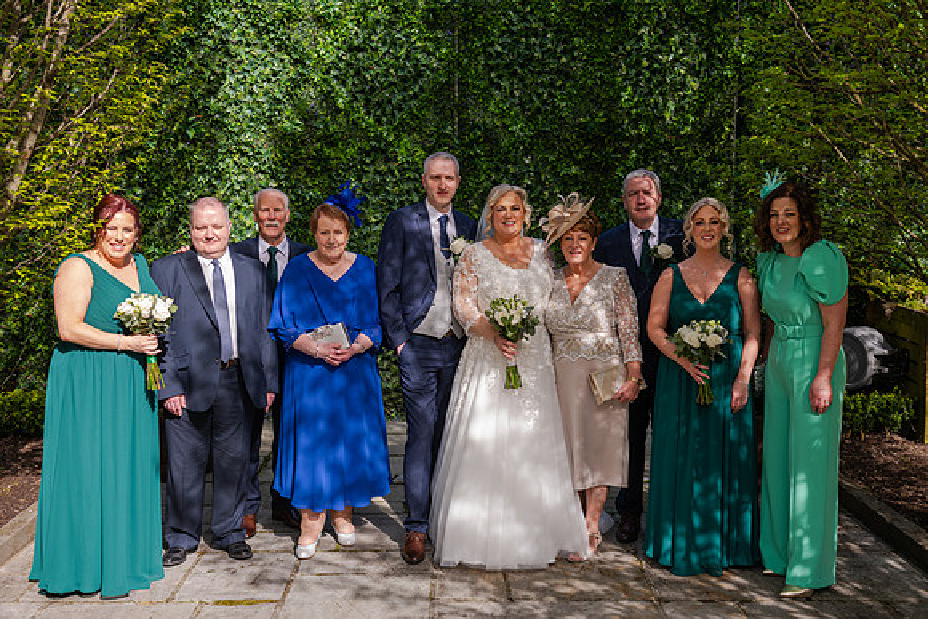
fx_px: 1083
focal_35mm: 42
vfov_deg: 31.9
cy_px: 310
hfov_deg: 46.4
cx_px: 464
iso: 100
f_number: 5
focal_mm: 42
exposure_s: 1/250
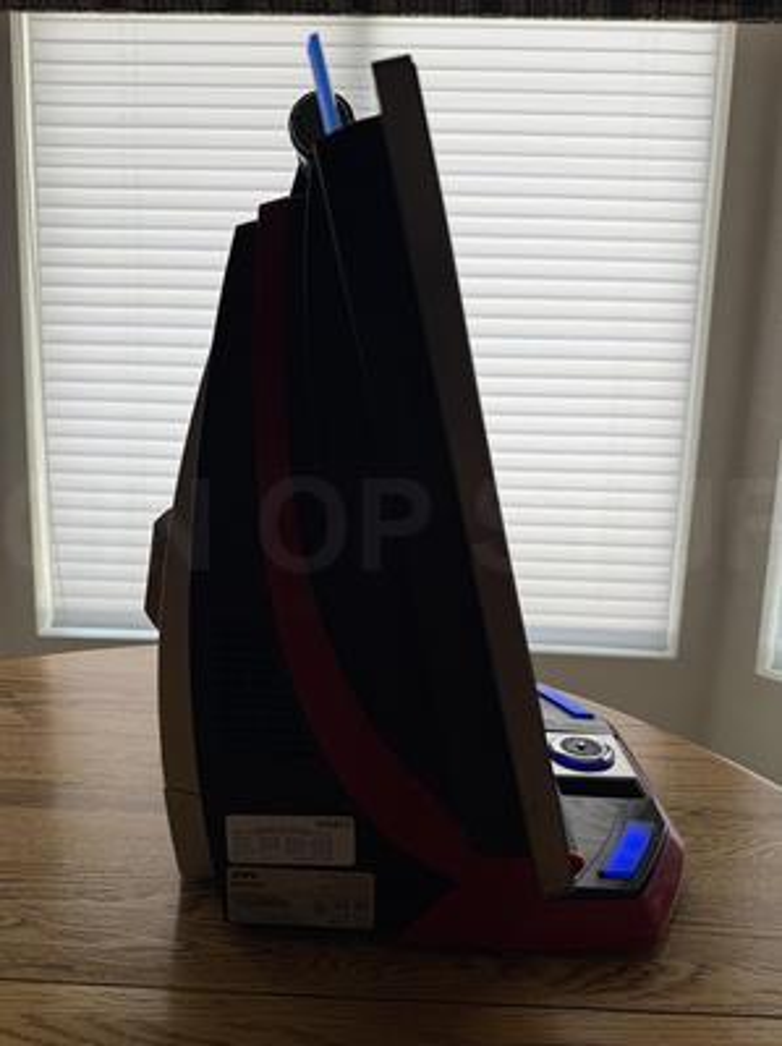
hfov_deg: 56.7
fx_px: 724
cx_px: 391
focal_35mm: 24
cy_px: 523
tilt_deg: -9.3
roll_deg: -2.4
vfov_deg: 71.7
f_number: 1.78
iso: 80
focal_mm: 6.76
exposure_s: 1/399
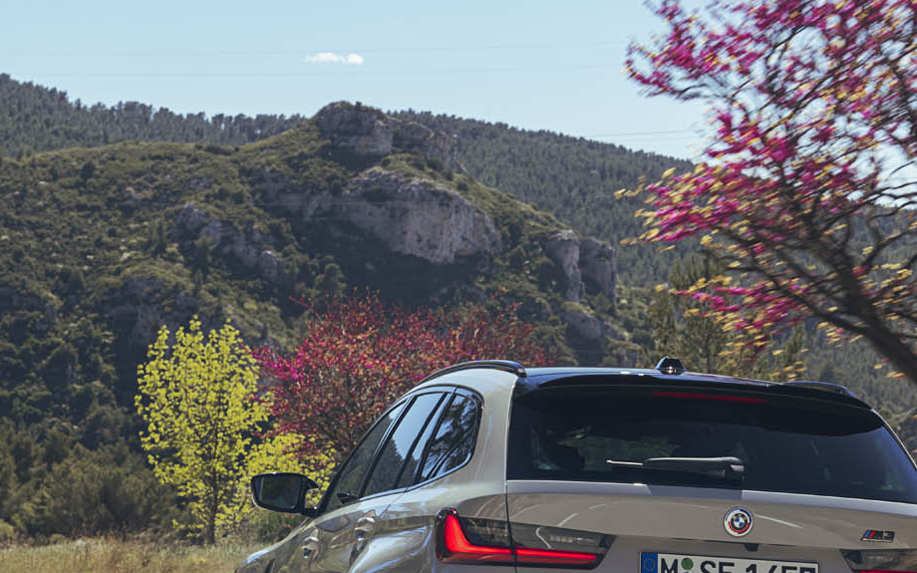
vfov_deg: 9.8
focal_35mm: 134
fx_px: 3349
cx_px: 437
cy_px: 456
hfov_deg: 15.6
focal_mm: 63
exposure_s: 1/30
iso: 100
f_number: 9
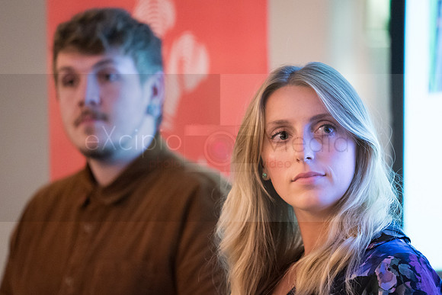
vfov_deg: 5.3
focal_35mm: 260
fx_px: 3194
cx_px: 254
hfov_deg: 7.9
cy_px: 142
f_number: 2.8
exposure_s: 1/125
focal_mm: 200
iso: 6400
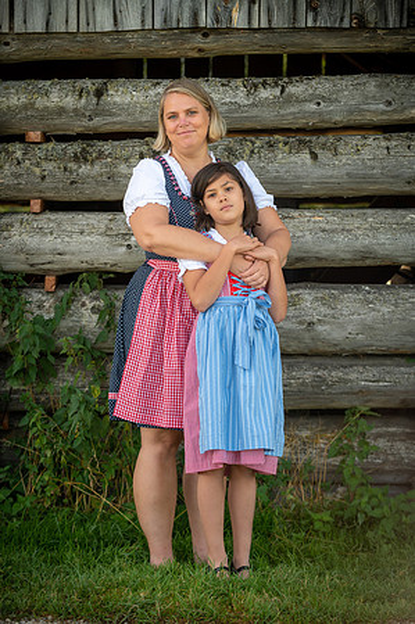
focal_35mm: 95
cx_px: 208
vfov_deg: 21.5
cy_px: 312
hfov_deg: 14.4
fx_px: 1646
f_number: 4
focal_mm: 95
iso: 320
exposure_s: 1/800
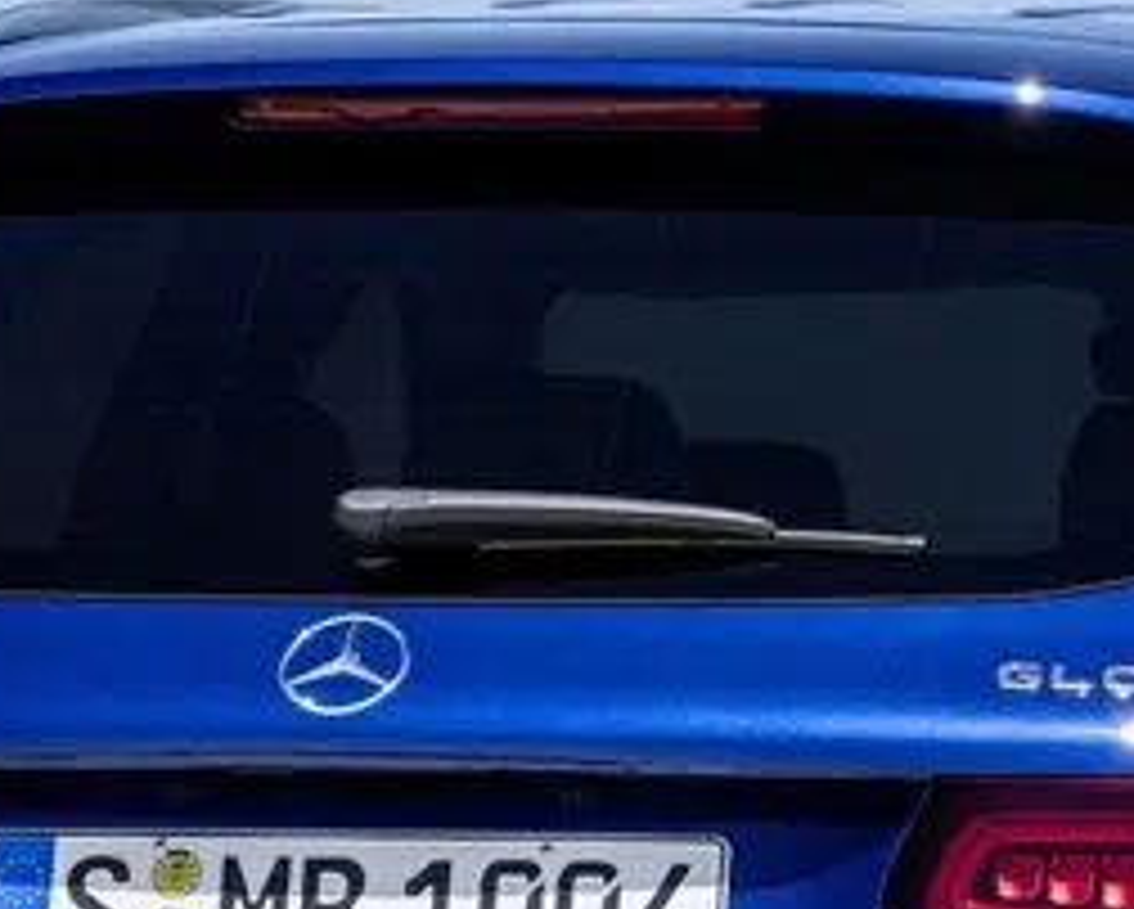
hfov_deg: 3.7
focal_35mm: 518
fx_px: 17399
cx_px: 1264
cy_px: 720
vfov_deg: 3.0
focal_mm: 116
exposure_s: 1/200
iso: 100
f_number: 8
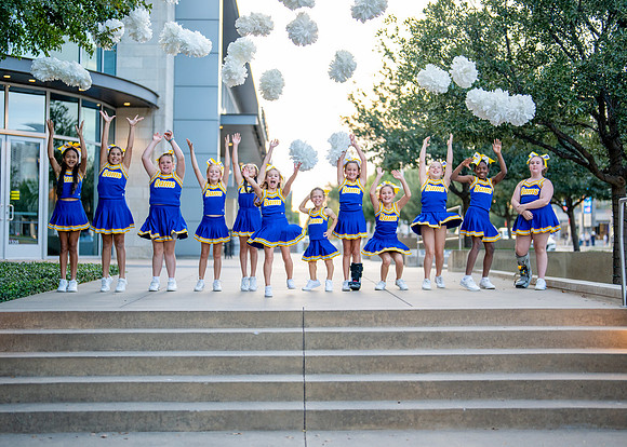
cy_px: 229
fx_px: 956
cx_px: 302
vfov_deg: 26.3
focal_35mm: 54
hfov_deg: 36.3
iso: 640
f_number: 1.2
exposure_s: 1/800
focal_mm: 50
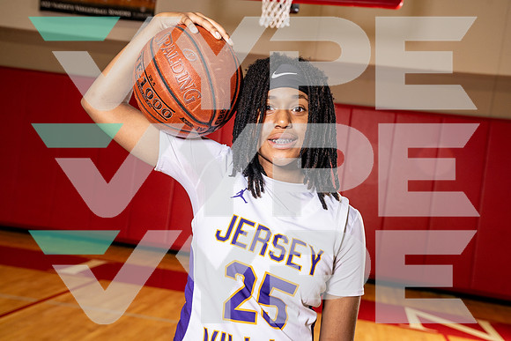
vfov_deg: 30.5
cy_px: 170
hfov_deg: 44.5
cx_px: 256
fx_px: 625
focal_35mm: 44
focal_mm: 44
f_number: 5.6
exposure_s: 1/250
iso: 500
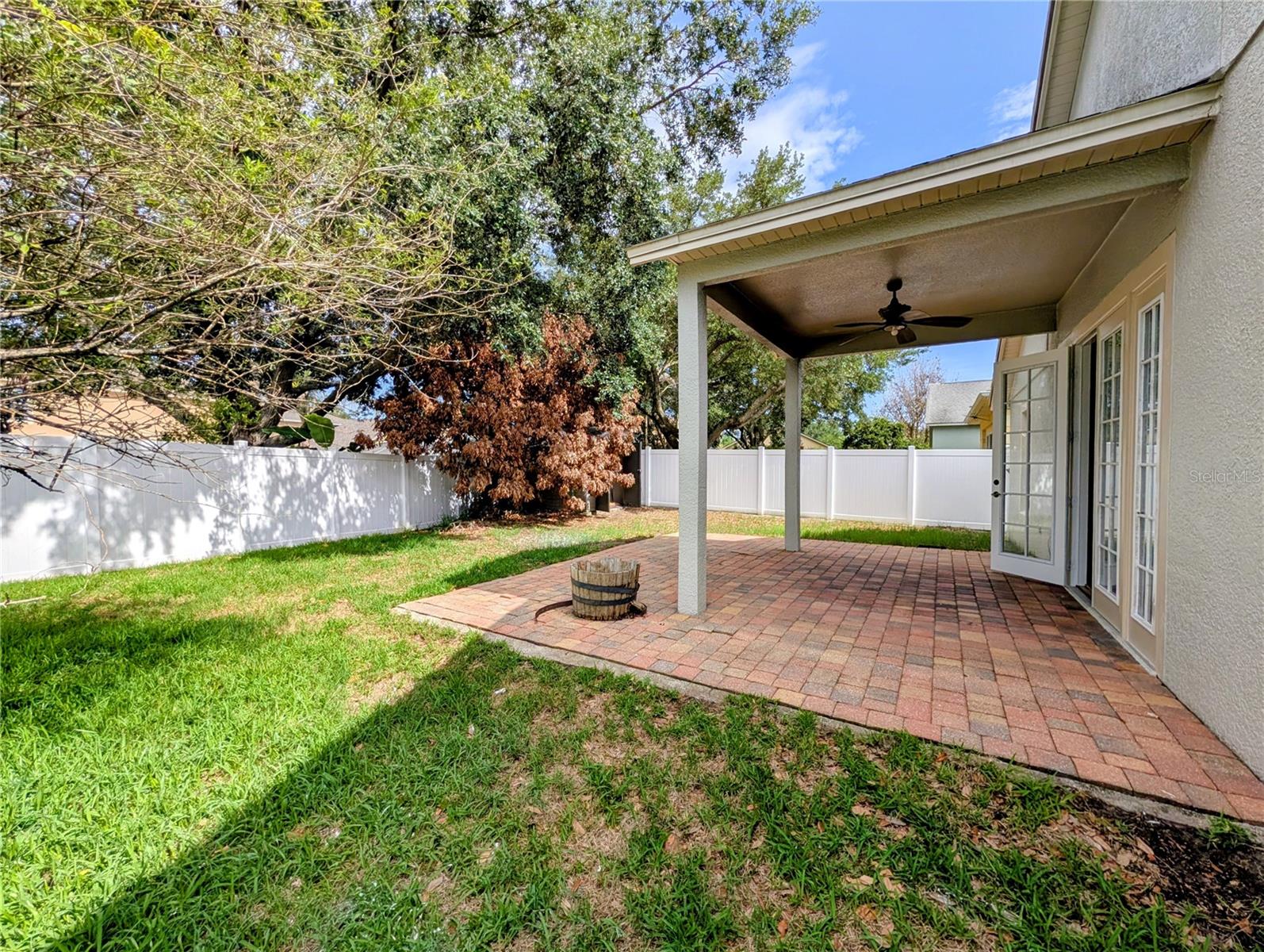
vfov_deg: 94.6
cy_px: 476
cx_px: 632
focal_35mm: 12
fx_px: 439
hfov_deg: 110.5
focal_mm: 2.02
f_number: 1.7
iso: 49
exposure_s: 1/3906
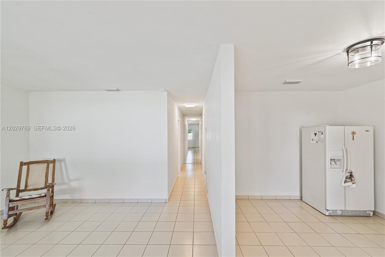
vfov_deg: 73.8
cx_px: 192
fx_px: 171
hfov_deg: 96.7
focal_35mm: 16
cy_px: 128
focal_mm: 16
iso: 640
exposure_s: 1/15
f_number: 7.1
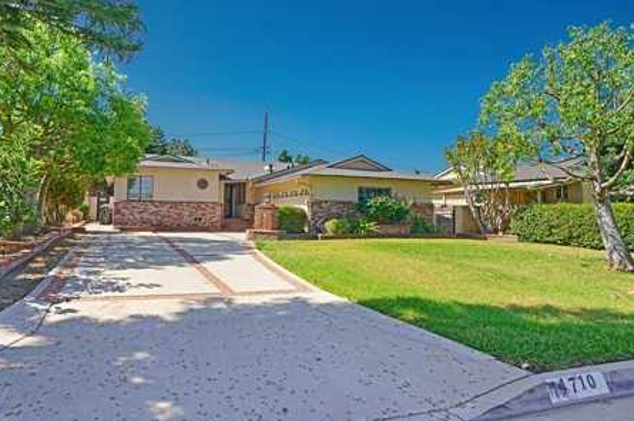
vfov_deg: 54.9
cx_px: 286
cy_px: 188
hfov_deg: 75.9
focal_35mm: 23
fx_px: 405
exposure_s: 1/400
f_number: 5
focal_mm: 16
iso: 100
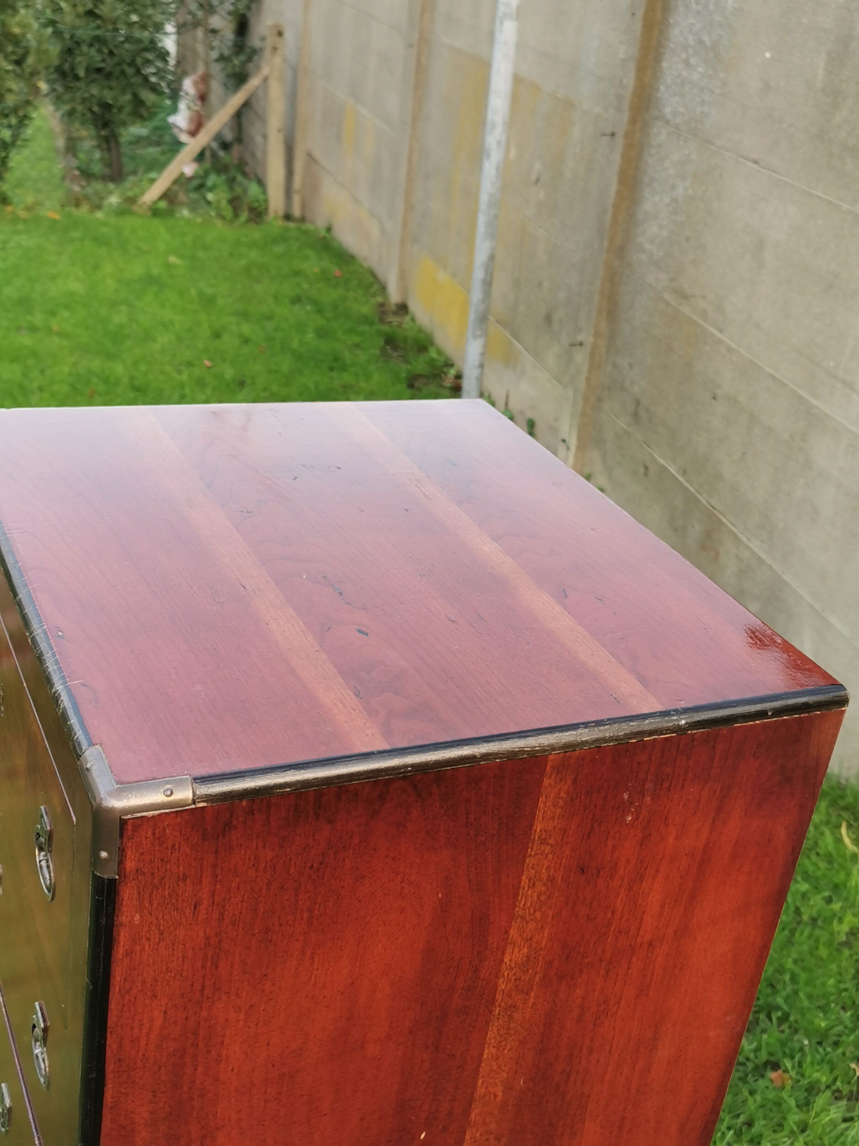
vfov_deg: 44.8
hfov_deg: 34.3
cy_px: 573
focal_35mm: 42
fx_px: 1390
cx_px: 430
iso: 50
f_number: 1.6
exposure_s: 1/129
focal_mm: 5.56
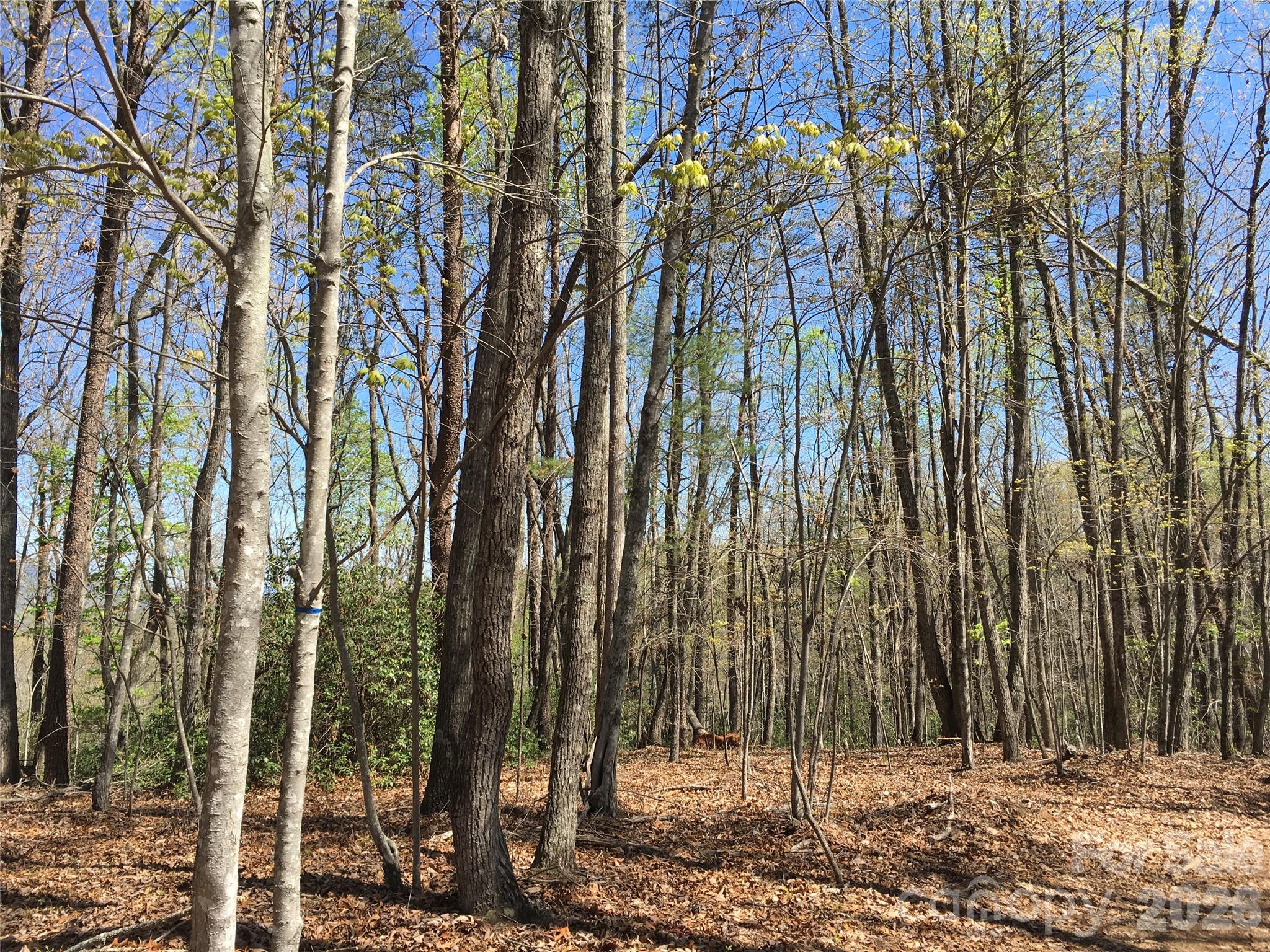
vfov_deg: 48.2
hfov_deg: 61.7
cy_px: 476
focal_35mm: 29
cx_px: 635
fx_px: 1064
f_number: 2.2
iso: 25
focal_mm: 4.15
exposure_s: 1/625
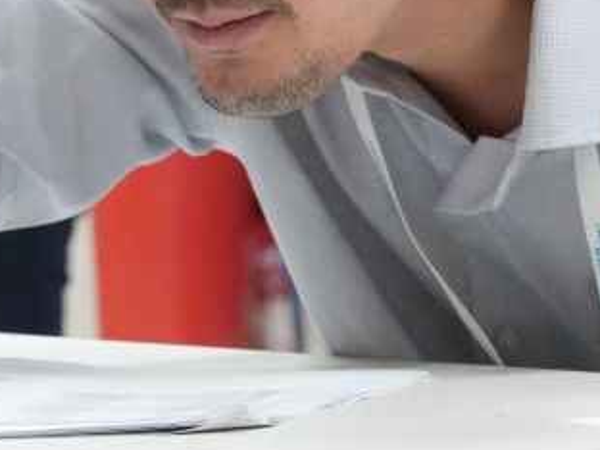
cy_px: -19
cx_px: 117
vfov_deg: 4.7
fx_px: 5495
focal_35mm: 317
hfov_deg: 6.2
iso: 10000
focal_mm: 83
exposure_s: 1/125
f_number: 8
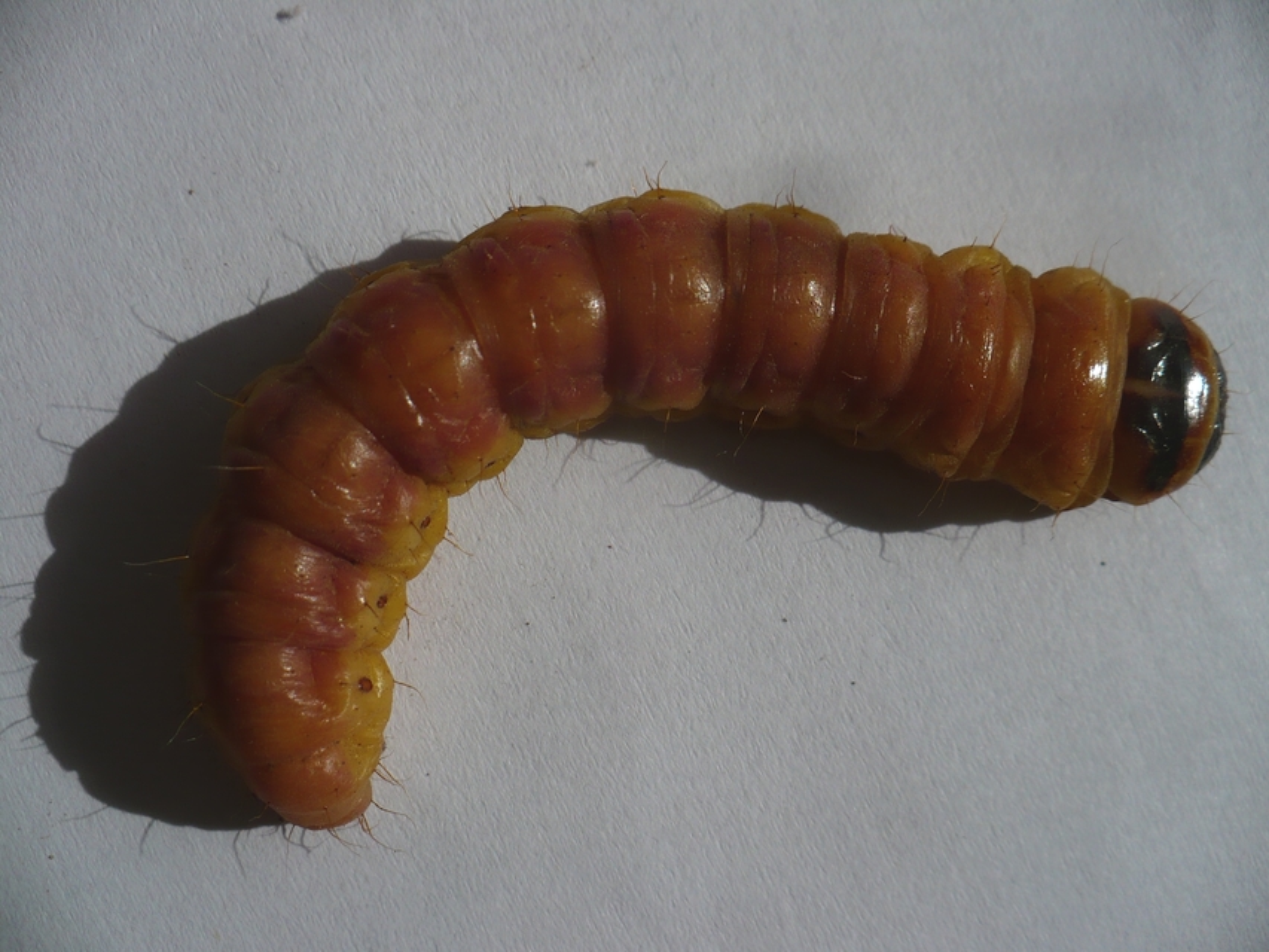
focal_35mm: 37
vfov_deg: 38.7
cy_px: 476
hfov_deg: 50.1
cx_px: 634
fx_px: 1357
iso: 100
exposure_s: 1/400
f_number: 8
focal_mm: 6.1
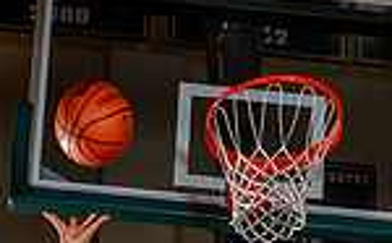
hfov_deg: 23.0
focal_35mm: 89
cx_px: 77
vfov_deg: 12.1
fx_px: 949
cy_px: 562
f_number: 8
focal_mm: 29
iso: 125
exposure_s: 1/125
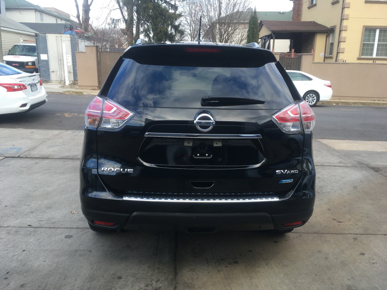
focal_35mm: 29
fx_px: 324
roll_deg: -0.4
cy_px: 145
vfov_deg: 48.2
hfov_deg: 61.7
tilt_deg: -16.0
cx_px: 194
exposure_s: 1/180
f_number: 2.2
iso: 25
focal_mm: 4.15
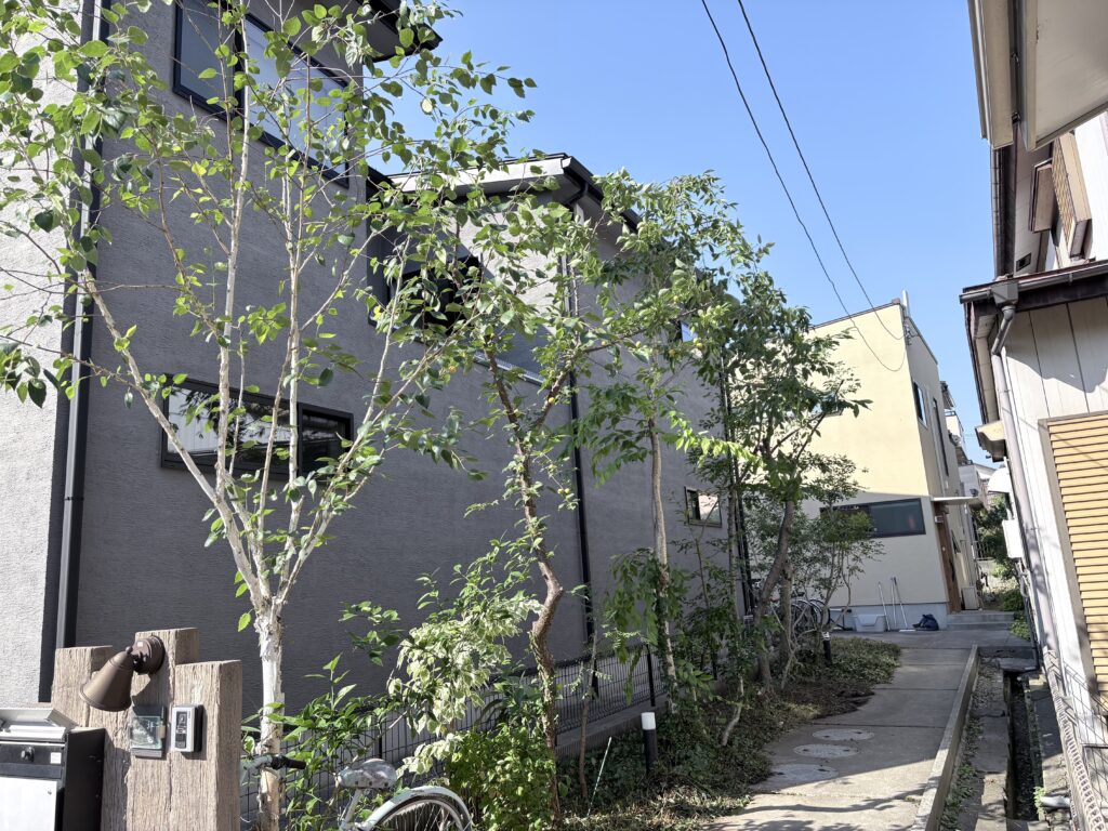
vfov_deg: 53.1
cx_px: 554
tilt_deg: +11.7
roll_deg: +4.4
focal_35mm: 26
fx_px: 832
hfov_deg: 67.3
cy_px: 416
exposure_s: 1/1451
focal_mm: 5.96
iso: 50
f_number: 1.6
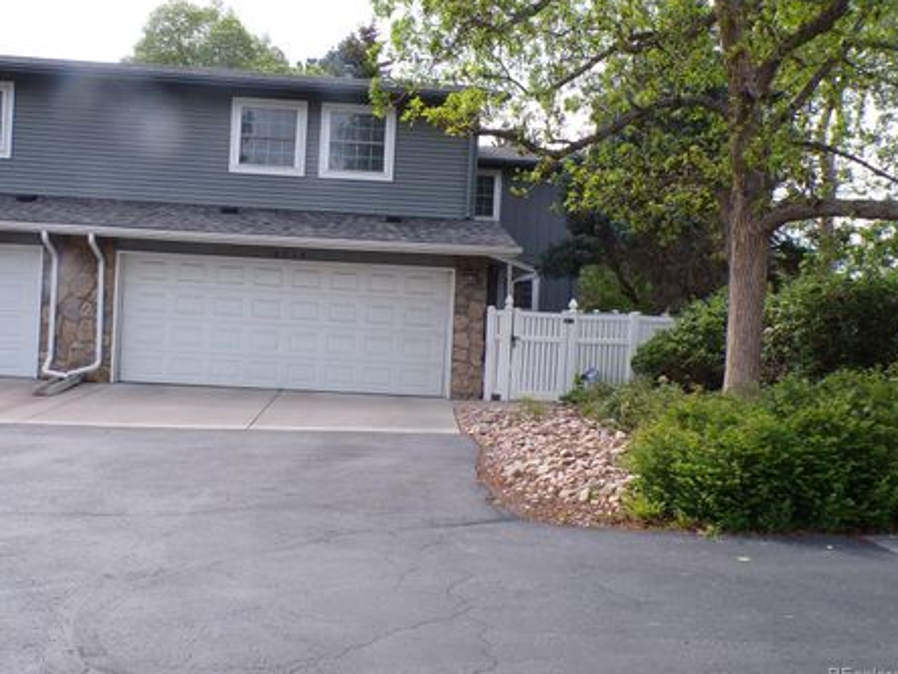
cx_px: 425
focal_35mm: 36
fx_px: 934
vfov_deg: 39.6
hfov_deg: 51.3
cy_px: 309
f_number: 4.8
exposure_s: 1/180
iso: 100
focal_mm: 5.8
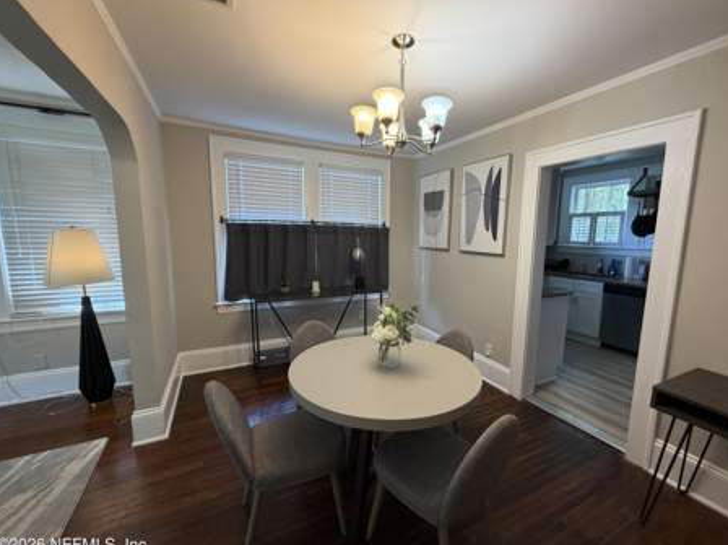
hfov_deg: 98.1
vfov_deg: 81.6
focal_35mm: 15
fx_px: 315
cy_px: 277
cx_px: 385
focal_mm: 2.22
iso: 250
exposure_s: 1/120
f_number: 2.2
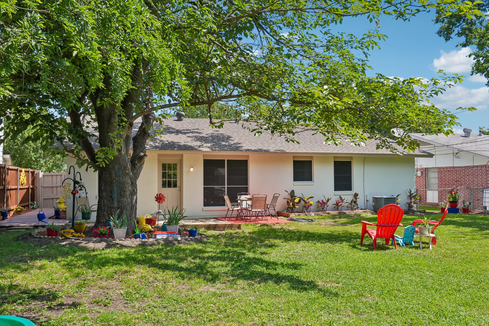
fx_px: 407
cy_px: 163
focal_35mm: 30
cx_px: 244
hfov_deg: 61.9
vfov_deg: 43.6
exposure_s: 1/125
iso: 100
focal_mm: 30
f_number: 8
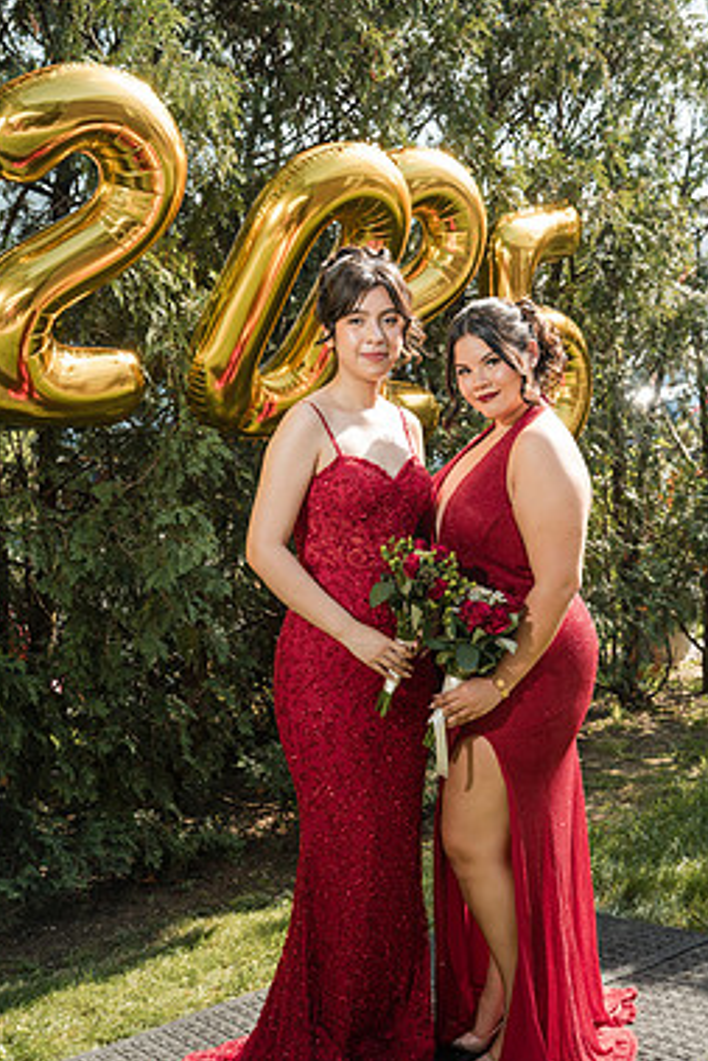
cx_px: 336
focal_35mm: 51
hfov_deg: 26.5
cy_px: 591
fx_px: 1503
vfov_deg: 38.8
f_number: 5
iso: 200
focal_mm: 43
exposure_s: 1/250
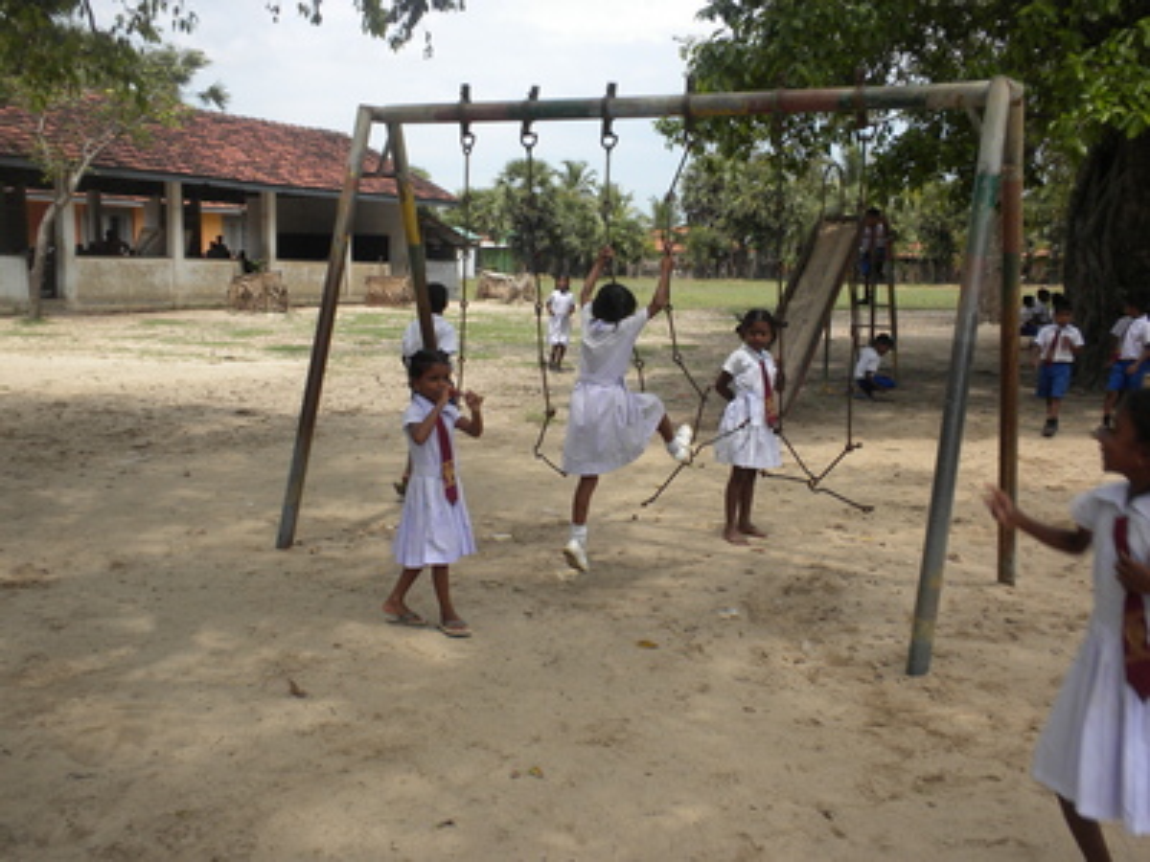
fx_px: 1229
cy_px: 431
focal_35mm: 37
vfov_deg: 38.7
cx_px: 575
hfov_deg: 50.1
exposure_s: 1/95
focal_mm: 6.6
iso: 64
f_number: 10
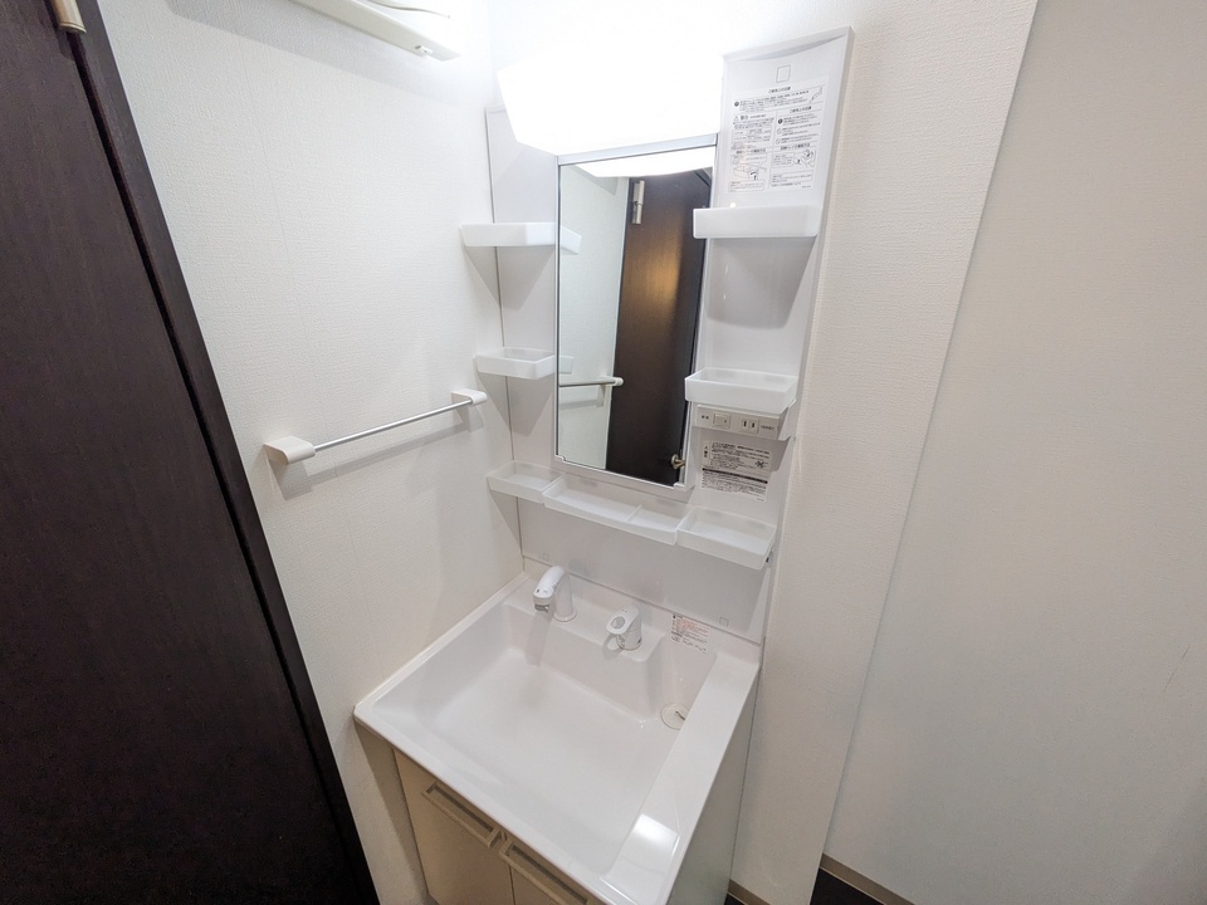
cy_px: 452
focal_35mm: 14
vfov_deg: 85.7
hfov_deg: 102.1
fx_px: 488
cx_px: 604
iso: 270
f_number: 2.2
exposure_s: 1/60
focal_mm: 1.83
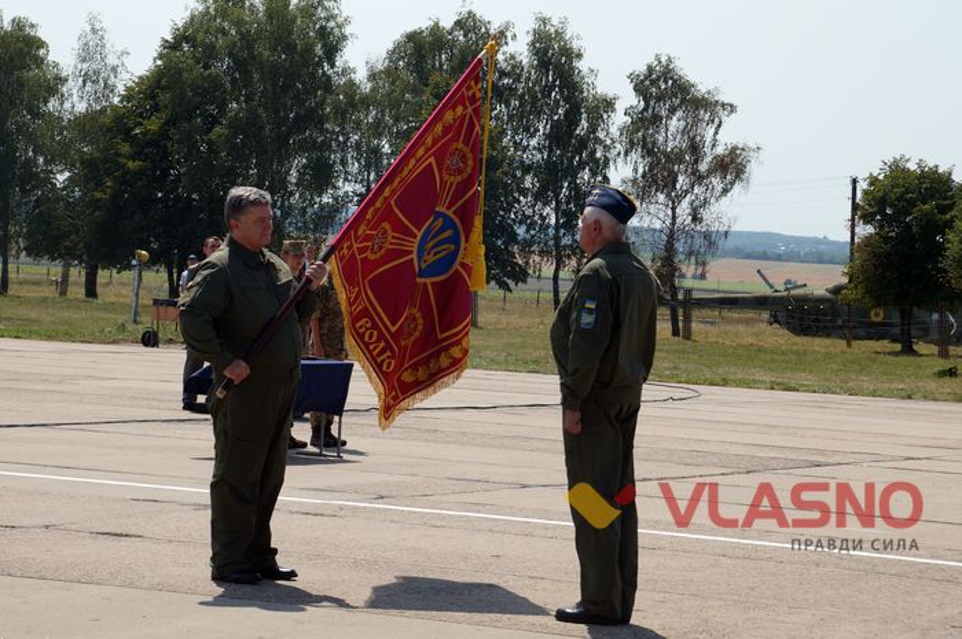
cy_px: 320
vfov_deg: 12.1
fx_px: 3003
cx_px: 481
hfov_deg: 18.2
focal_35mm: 112
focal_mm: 75
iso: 100
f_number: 9
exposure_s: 1/320
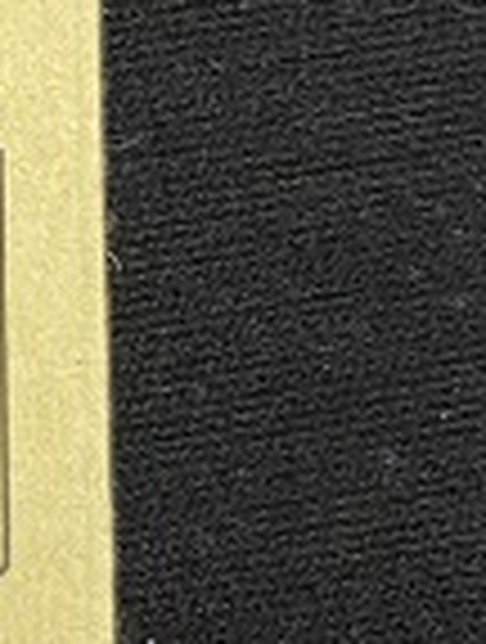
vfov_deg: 13.6
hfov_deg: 9.2
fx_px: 2702
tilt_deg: -85.7
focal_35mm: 145
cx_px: -698
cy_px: 216
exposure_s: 1/50
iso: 200
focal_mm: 4.25
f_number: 1.8
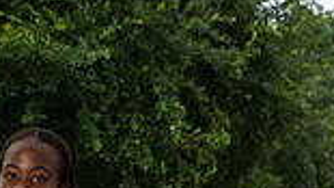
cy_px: 445
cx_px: 93
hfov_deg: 12.4
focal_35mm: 173
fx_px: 1531
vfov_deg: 6.7
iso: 500
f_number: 6.3
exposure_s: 1/250
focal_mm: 57
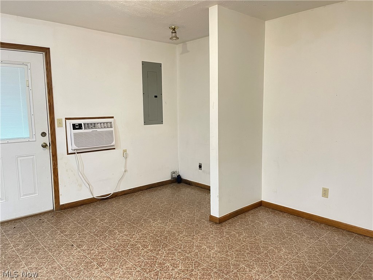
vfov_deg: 54.9
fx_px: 269
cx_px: 186
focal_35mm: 25
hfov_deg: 69.4
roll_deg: +0.3
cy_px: 140
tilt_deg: -7.7
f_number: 1.6
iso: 500
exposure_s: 1/30
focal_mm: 5.1
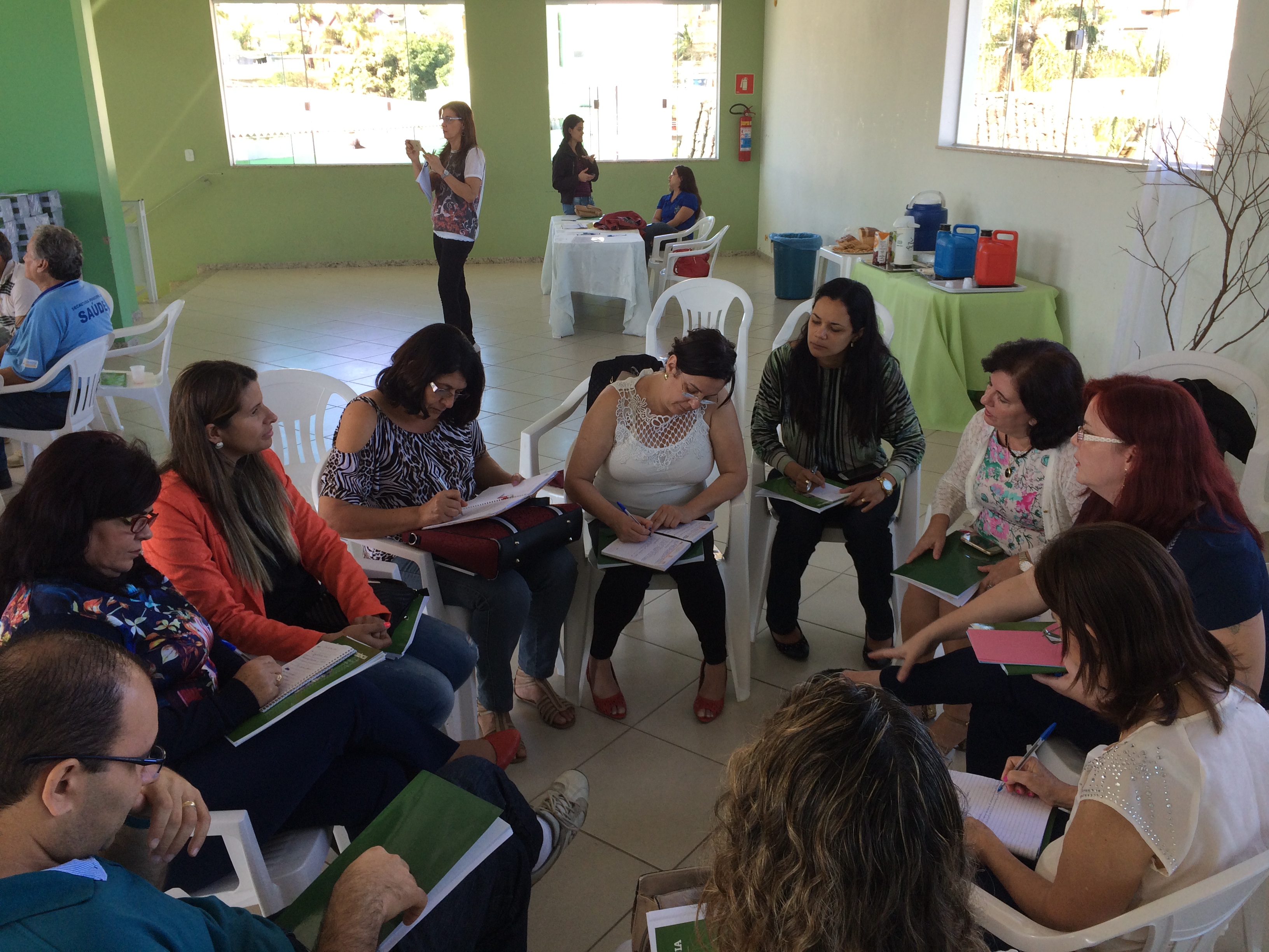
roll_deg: +1.1
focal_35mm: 29
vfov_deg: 48.2
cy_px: 476
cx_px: 634
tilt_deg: -19.9
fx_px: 1063
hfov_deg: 61.7
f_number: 2.2
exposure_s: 1/120
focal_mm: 4.15
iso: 40
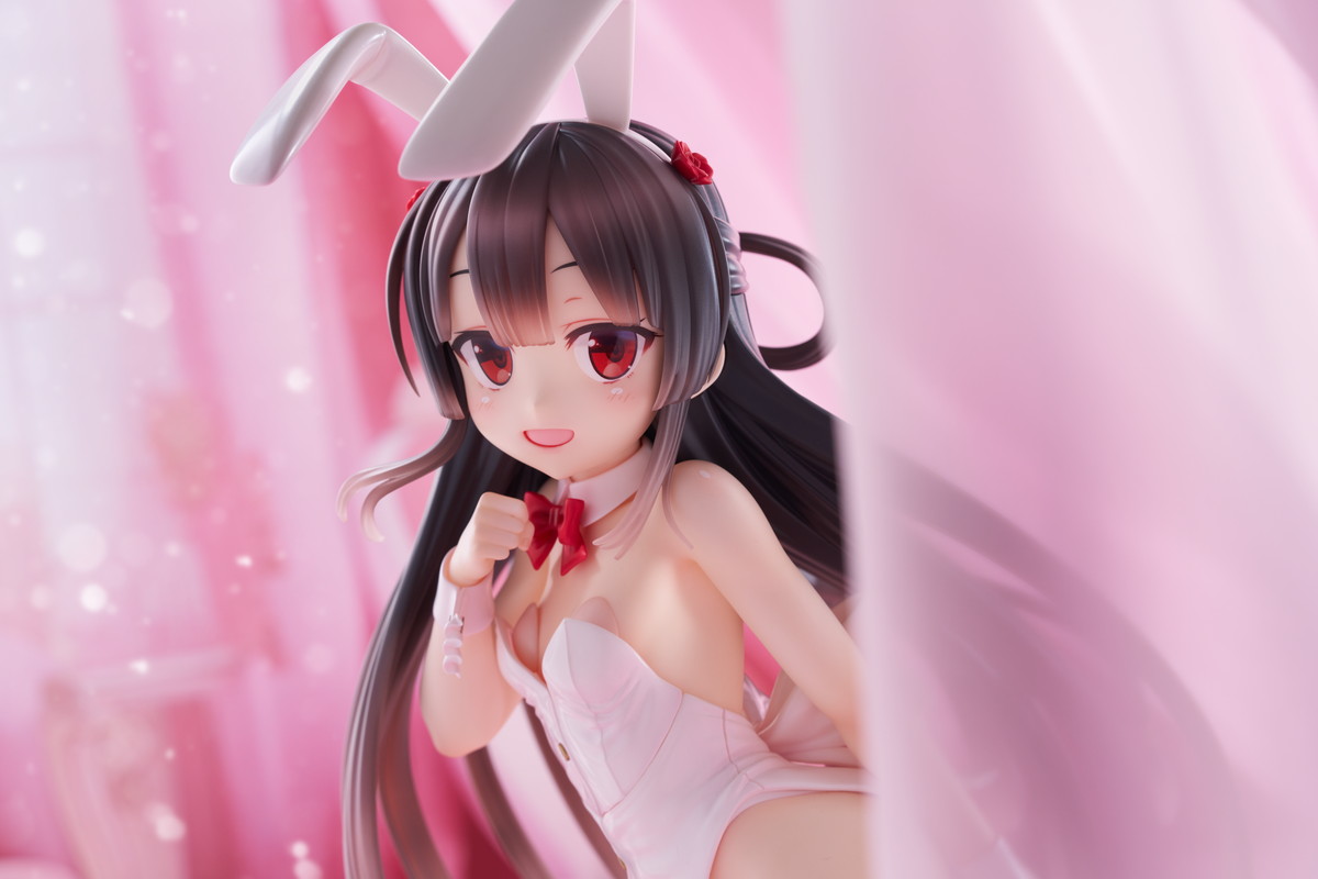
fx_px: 3295
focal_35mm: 90
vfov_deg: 15.2
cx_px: 659
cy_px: 440
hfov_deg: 22.6
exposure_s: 1/125
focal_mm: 90
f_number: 8
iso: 250
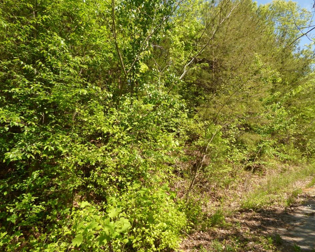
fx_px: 196
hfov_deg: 77.6
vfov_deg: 65.5
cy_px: 126
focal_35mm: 21
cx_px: 161
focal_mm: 3.58
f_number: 2.8
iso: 100
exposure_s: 1/640
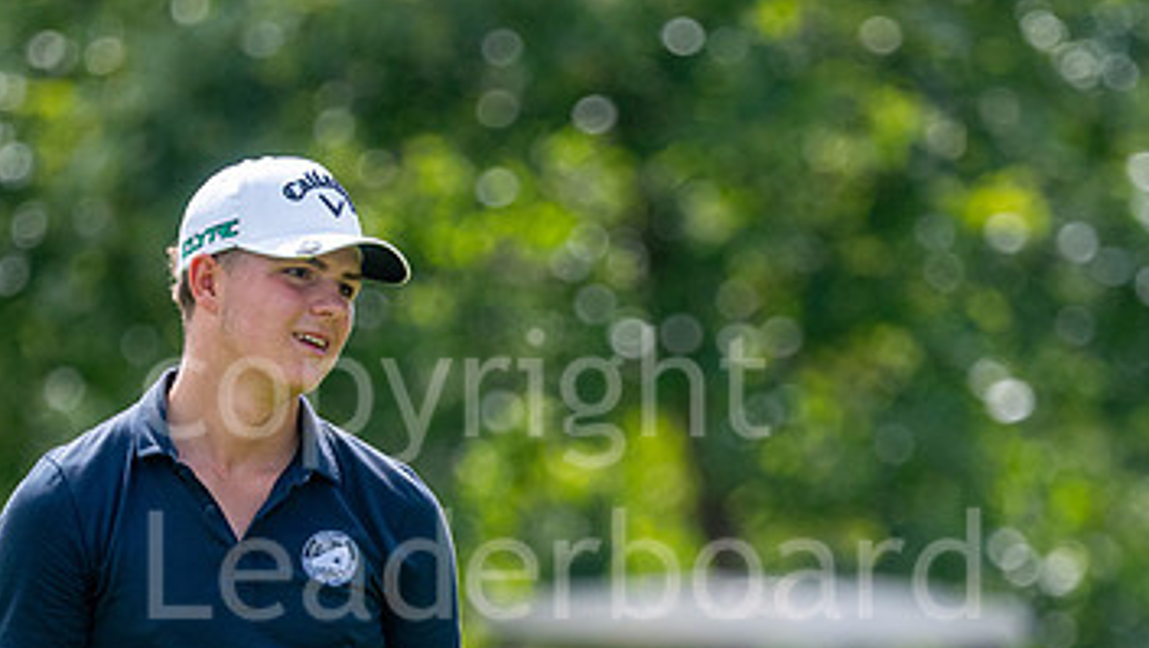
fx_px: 23563
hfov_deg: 2.8
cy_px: 596
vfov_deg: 1.6
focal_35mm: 773
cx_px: 570
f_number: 4
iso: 640
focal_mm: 300
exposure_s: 1/2500
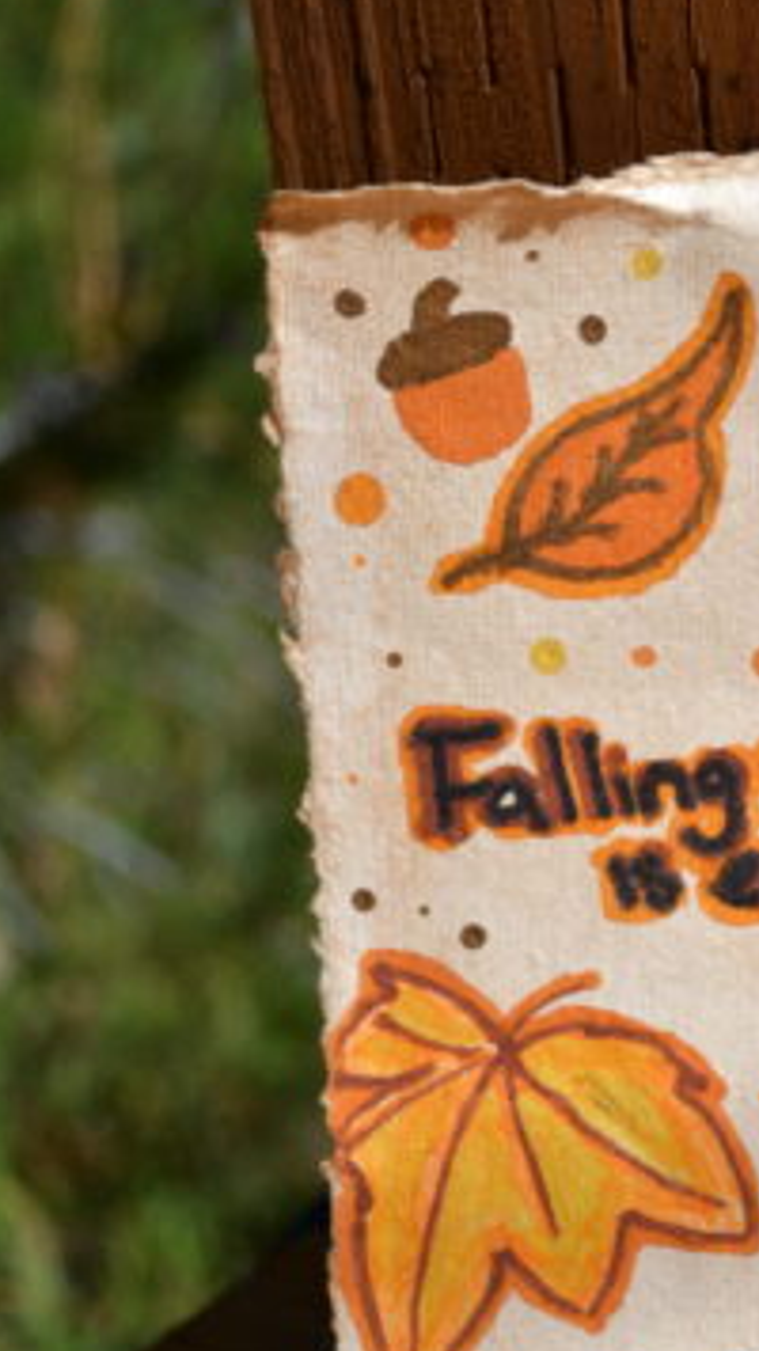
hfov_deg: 11.3
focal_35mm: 106
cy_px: 660
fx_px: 3796
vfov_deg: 20.2
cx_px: 676
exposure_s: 1/2000
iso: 200
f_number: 5.3
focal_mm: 40
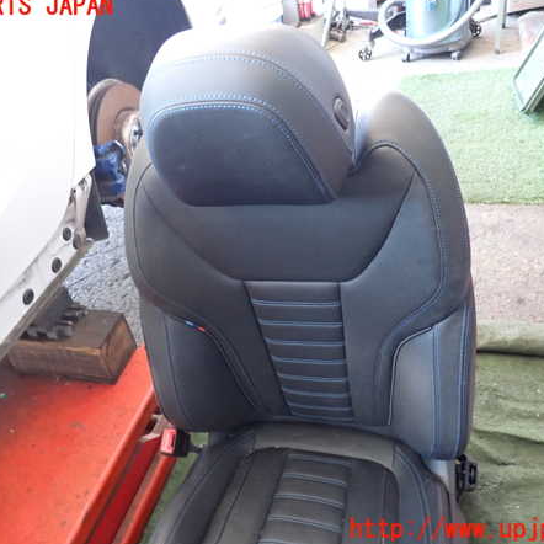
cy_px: 268
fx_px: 533
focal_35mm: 30
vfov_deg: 54.0
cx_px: 258
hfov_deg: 54.0
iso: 500
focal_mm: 4.5
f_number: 2
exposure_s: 1/30
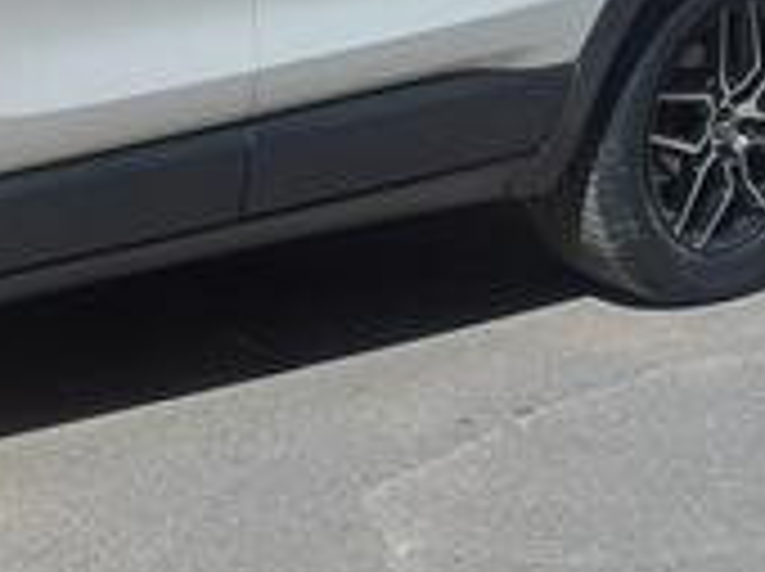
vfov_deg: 14.7
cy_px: -169
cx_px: -346
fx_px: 2119
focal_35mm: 96
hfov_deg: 18.4
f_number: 1.8
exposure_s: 1/1658
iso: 50
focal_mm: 4.65
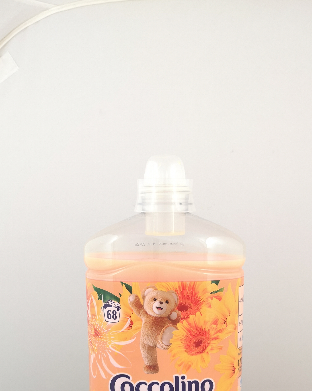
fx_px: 439
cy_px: 274
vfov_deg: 46.8
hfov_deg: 39.1
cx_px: 173
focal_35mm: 38
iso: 50
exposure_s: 1/30
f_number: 1.8
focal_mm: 5.58
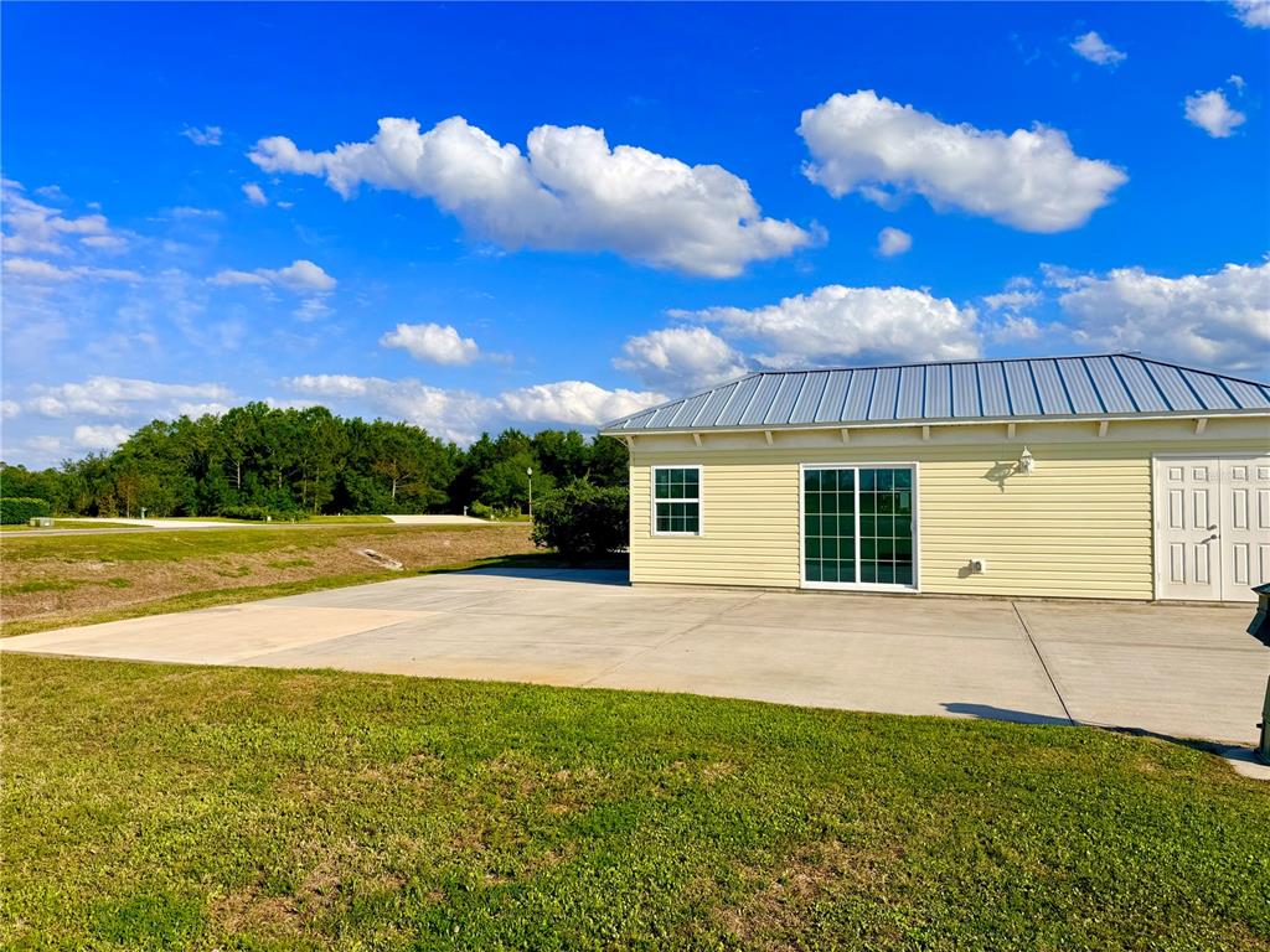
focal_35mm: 24
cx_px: 635
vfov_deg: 56.8
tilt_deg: +1.8
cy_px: 476
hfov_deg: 71.6
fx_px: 881
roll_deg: +0.2
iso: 80
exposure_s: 1/8130
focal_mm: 6.76
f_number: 1.78
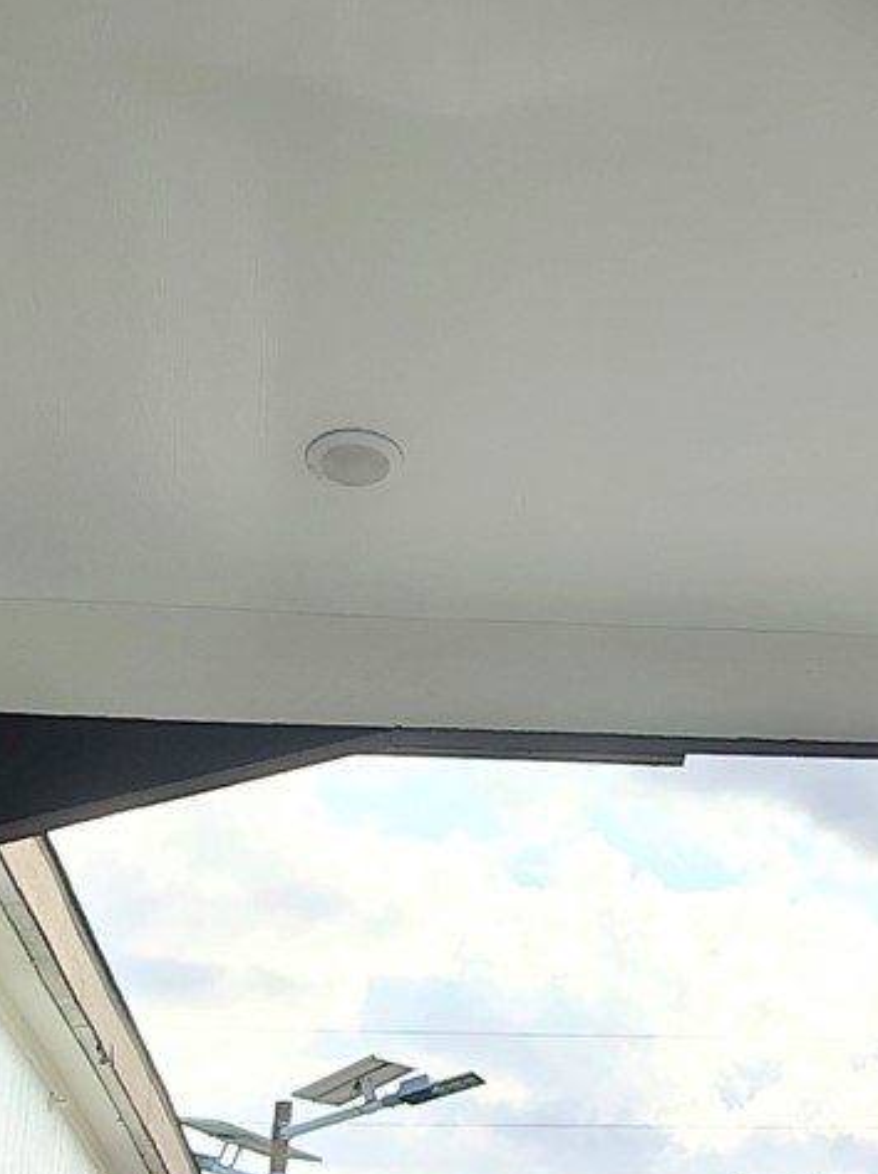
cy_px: 338
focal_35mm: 104
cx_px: 1461
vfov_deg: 18.8
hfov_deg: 13.1
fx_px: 3522
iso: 101
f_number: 1.8
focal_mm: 5.56
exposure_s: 1/1128
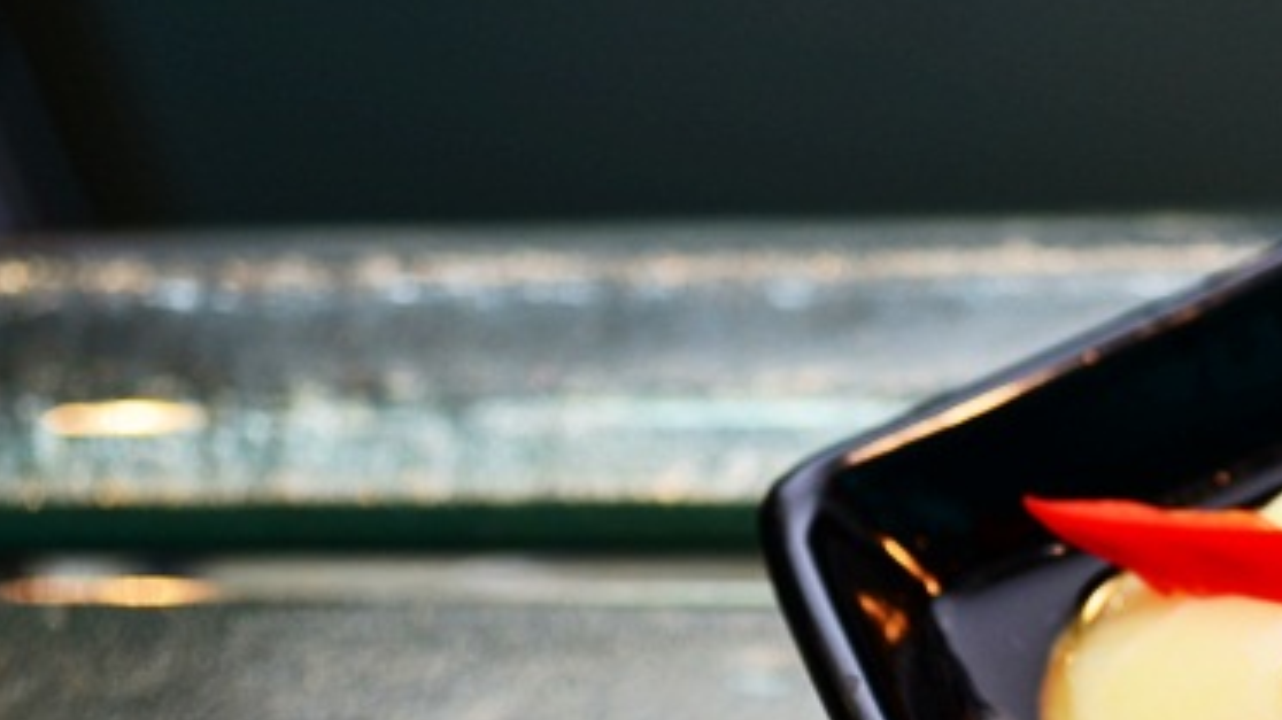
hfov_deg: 19.4
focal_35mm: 108
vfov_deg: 11.1
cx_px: 1186
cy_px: 655
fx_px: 3670
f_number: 4.8
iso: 200
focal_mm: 32
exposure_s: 1/100
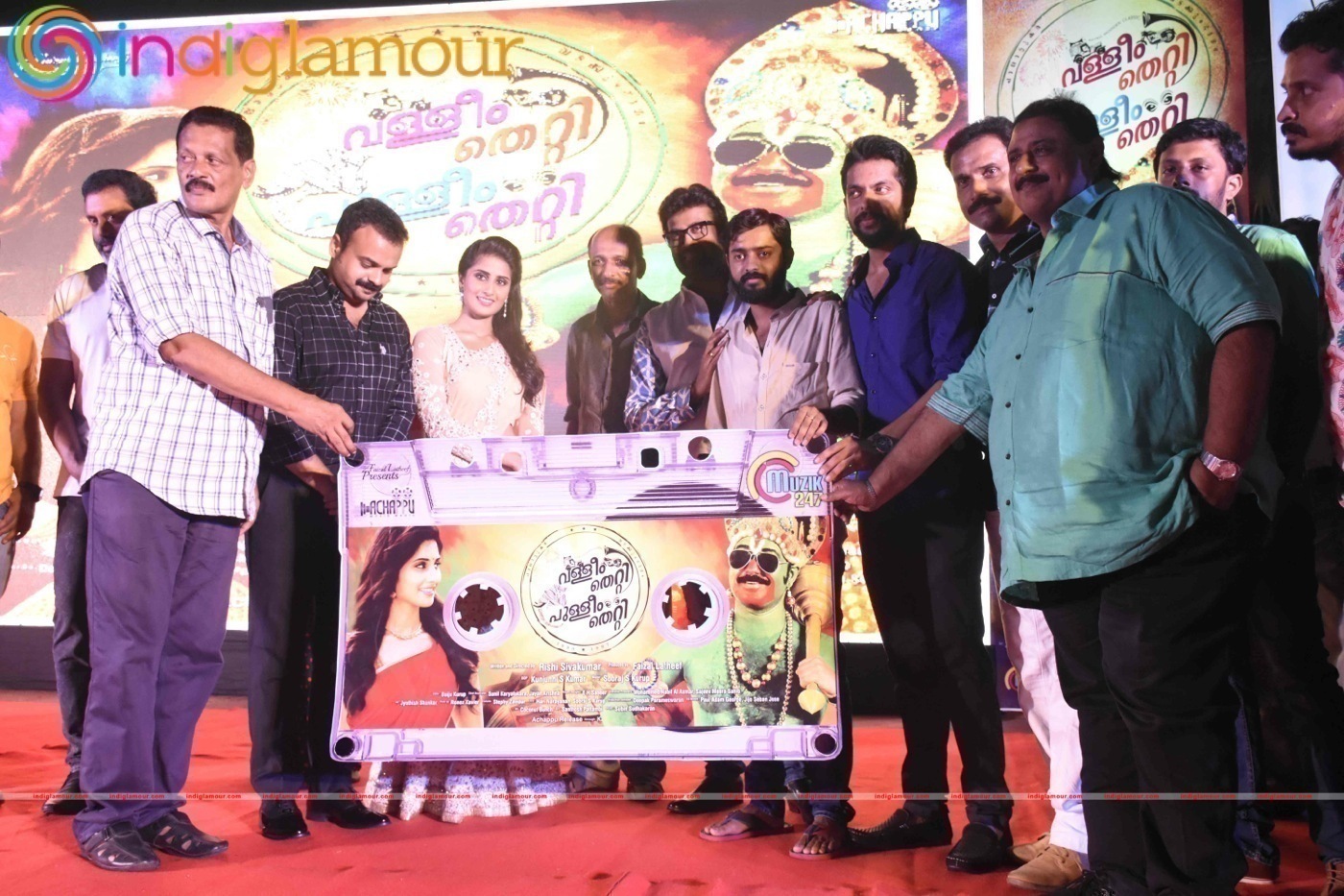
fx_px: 1232
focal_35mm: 33
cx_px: 672
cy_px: 448
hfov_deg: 57.2
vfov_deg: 40.0
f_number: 6.3
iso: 3200
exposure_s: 1/125
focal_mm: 22
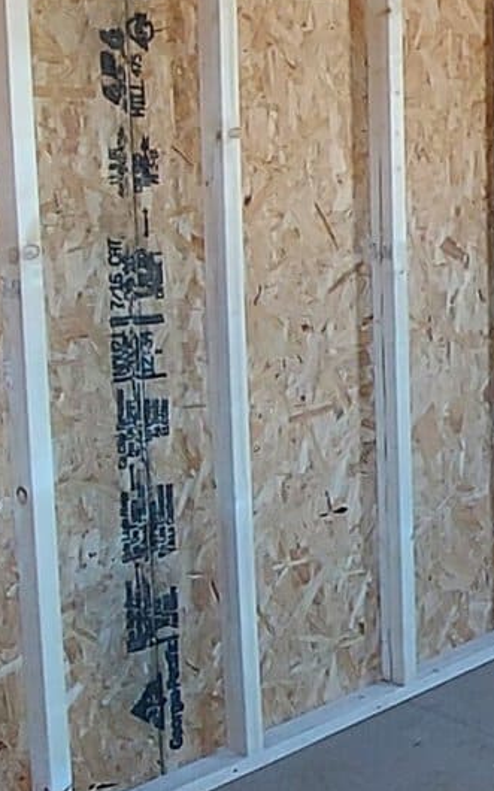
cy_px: 243
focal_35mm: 52
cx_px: 863
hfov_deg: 19.4
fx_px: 1121
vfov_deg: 38.3
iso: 250
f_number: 2.2
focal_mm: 1.74
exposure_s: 1/60
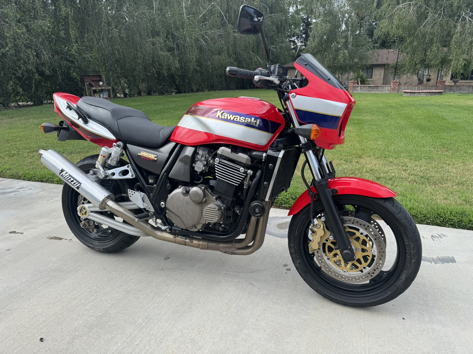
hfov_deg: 71.6
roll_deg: +0.5
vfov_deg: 56.8
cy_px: 177
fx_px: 328
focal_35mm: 24
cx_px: 236
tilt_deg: -17.4
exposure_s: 1/1923
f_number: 1.78
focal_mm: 6.76
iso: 80
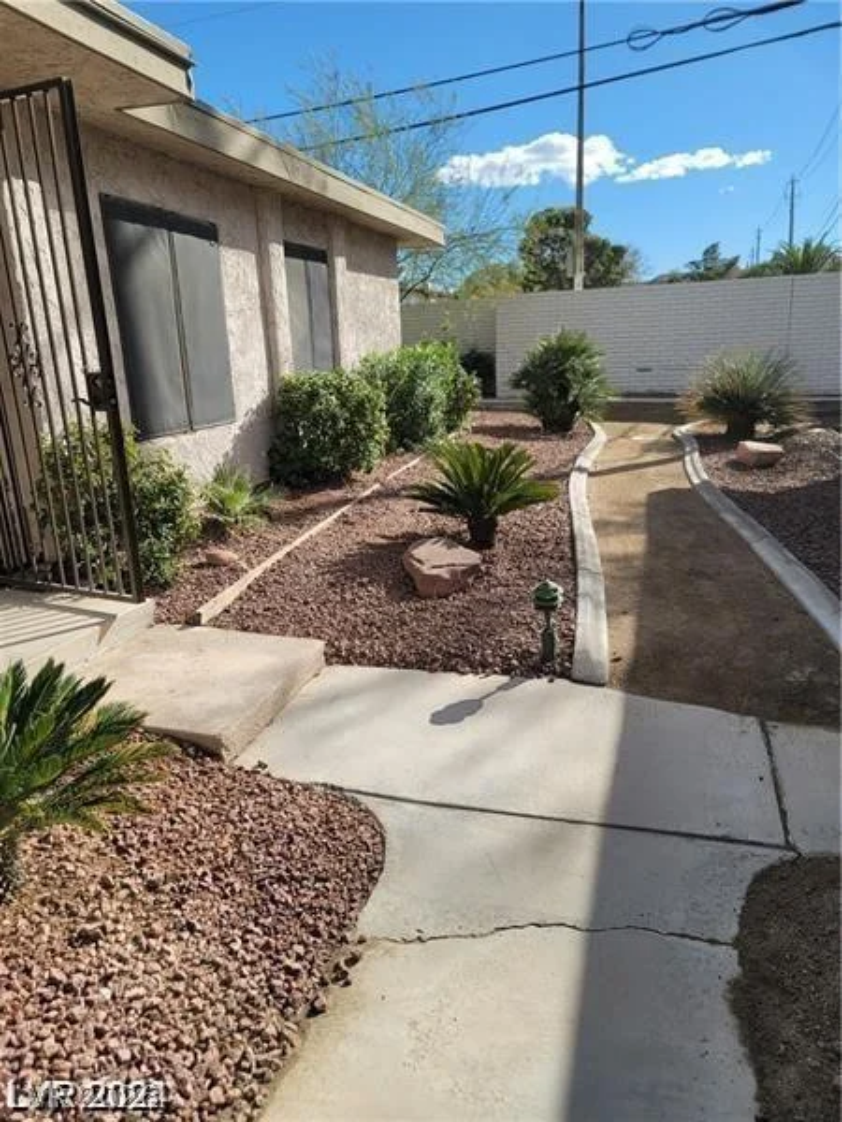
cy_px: 561
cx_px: 421
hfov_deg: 54.9
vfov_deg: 69.4
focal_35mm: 25
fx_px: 811
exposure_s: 1/994
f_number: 1.8
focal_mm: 7
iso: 20
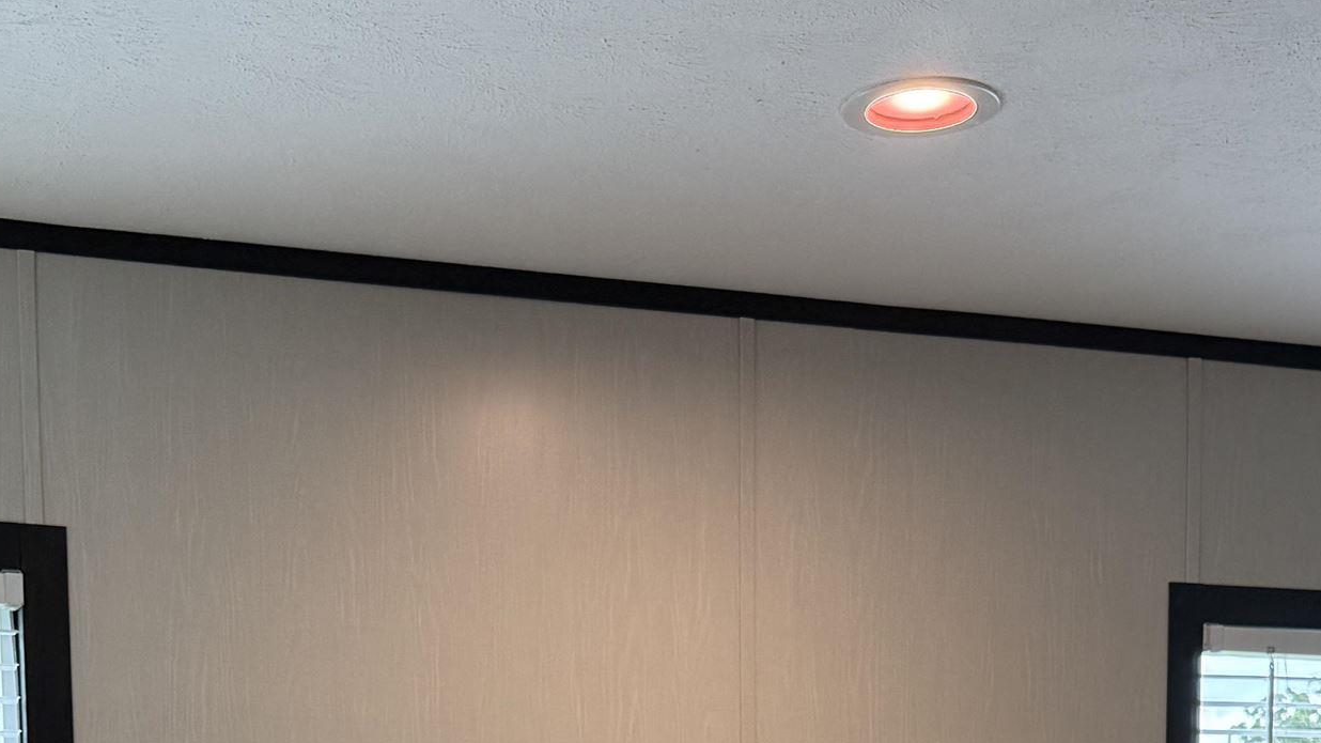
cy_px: 1123
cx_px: 568
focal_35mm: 65
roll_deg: +0.3
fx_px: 2277
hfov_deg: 32.3
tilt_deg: -4.7
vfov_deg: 16.8
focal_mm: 6.76
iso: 160
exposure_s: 1/228
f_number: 1.78
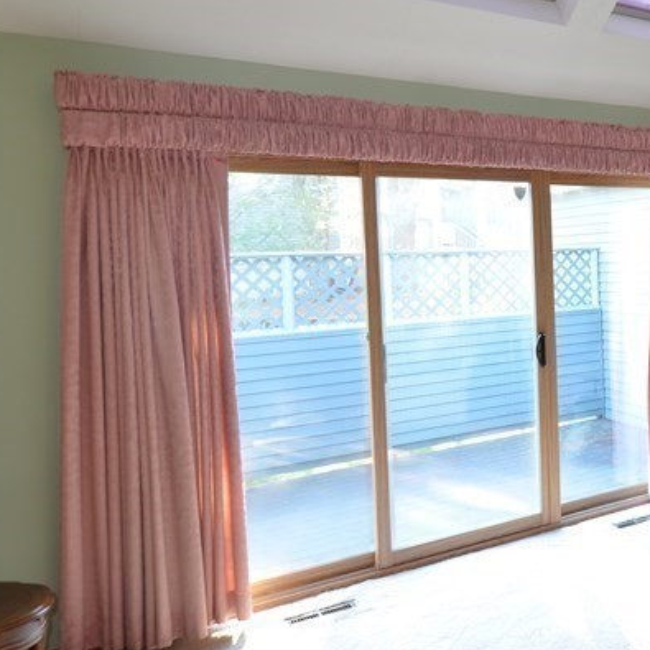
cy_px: 265
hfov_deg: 42.4
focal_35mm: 33
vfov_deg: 49.5
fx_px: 701
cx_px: 662
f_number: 4.5
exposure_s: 1/10
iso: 200
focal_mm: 10
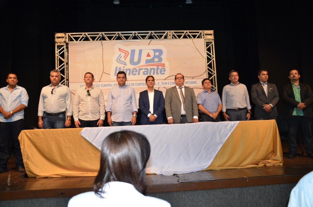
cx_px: 156
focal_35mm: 32
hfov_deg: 59.6
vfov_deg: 41.5
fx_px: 273
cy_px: 104
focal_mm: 21
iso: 800
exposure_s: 1/60
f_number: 3.8
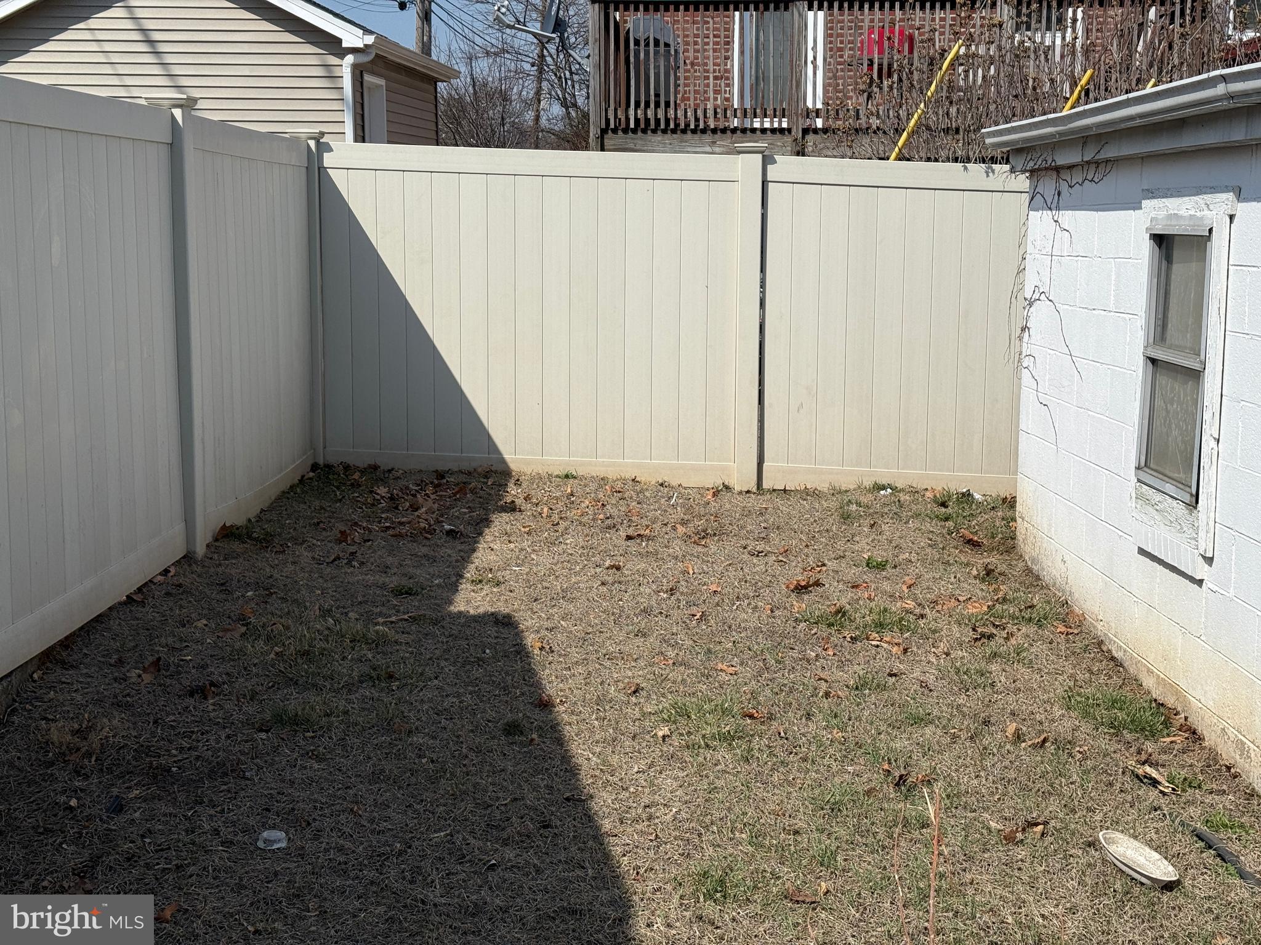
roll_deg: -1.2
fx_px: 1749
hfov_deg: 39.7
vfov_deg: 30.3
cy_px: 472
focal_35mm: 48
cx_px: 630
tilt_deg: -7.4
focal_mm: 6.76
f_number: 1.78
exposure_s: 1/8772
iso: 80
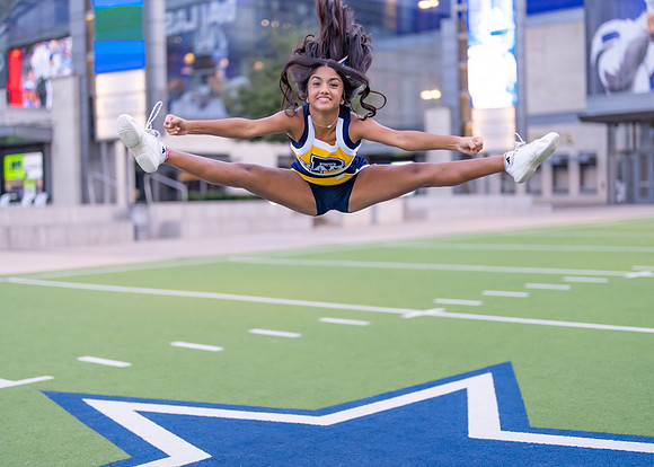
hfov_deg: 35.2
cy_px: 239
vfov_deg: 25.5
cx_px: 325
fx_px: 1030
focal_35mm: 55
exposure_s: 1/1250
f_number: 1.2
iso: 1250
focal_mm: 50
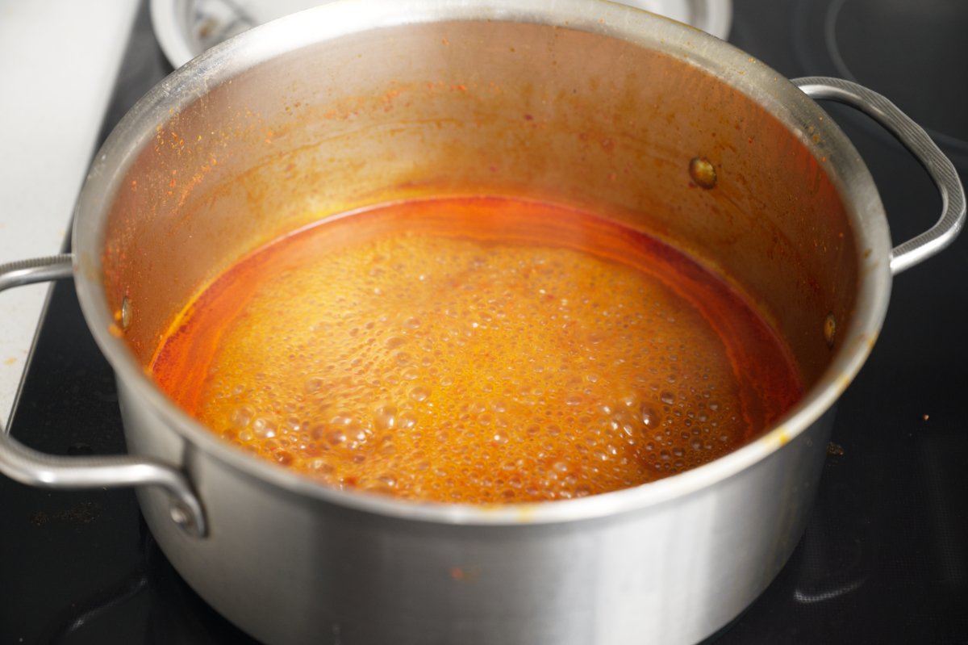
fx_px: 1881
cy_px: 322
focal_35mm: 70
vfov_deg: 19.4
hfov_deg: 28.9
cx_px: 484
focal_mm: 70
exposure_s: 1/125
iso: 1000
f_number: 4.5
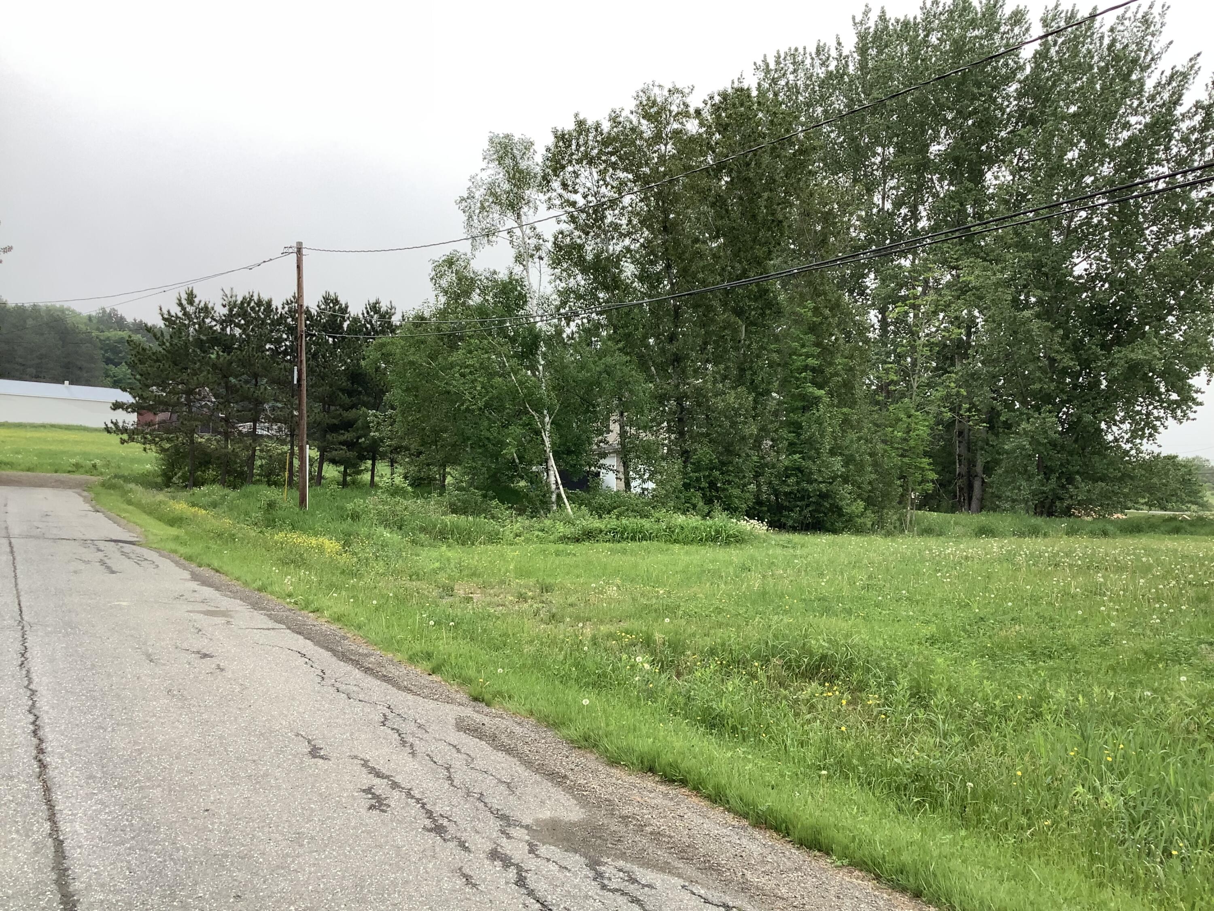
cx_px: 607
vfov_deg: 45.4
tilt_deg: +2.7
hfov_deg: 58.4
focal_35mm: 31
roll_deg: -1.4
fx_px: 1087
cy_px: 456
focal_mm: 3.3
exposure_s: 1/234
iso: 25
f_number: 2.4
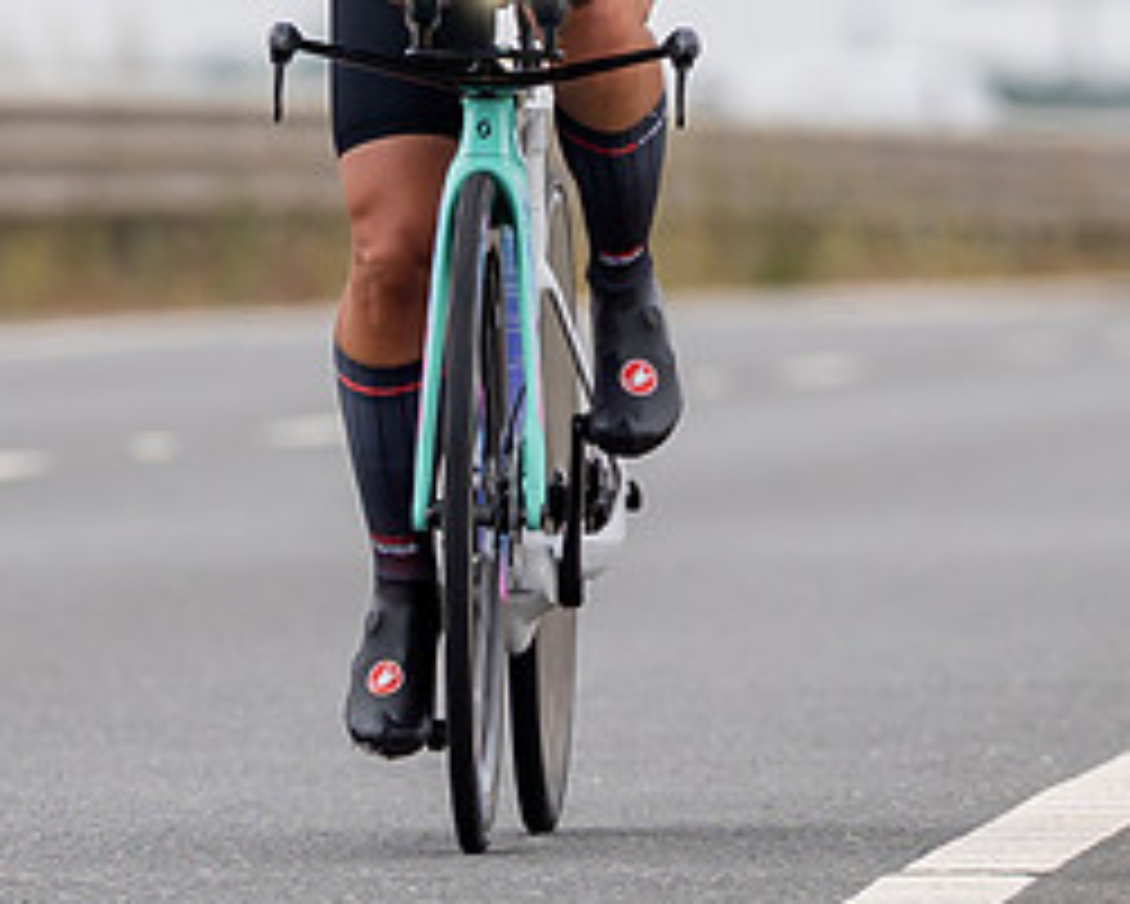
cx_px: 422
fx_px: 39445
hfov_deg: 1.6
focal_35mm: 1179
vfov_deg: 1.3
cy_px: 865
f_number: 3.2
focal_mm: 200
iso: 100
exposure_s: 1/800
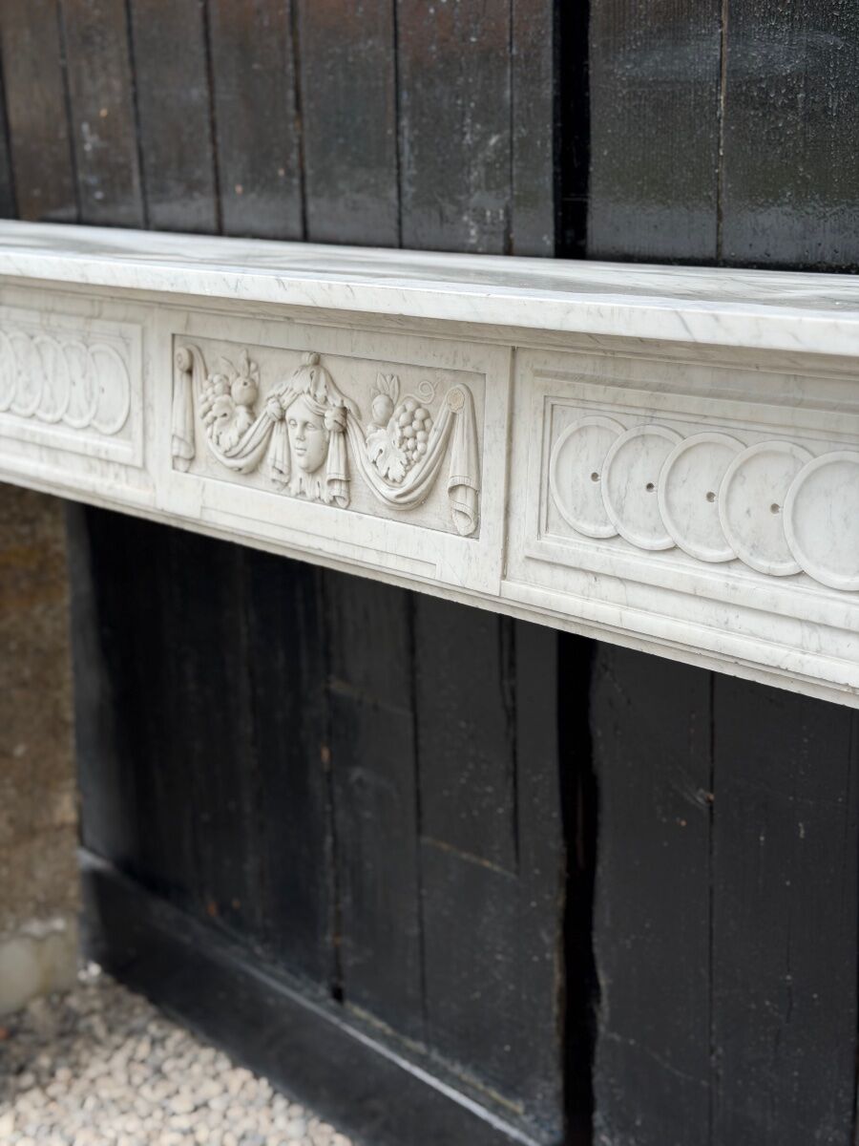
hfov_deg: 30.3
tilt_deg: -16.3
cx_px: 430
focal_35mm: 48
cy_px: 573
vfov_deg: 39.7
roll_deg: +0.3
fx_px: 1588
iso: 64
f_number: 1.78
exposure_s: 1/641
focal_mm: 6.76
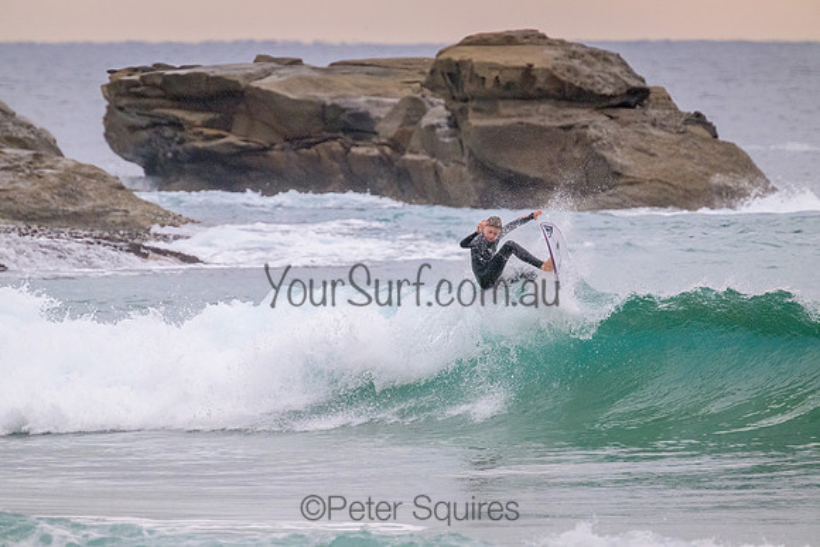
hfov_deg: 2.6
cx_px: 410
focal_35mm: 800
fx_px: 18226
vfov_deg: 1.7
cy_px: 274
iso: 4500
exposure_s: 1/1250
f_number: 11
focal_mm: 800
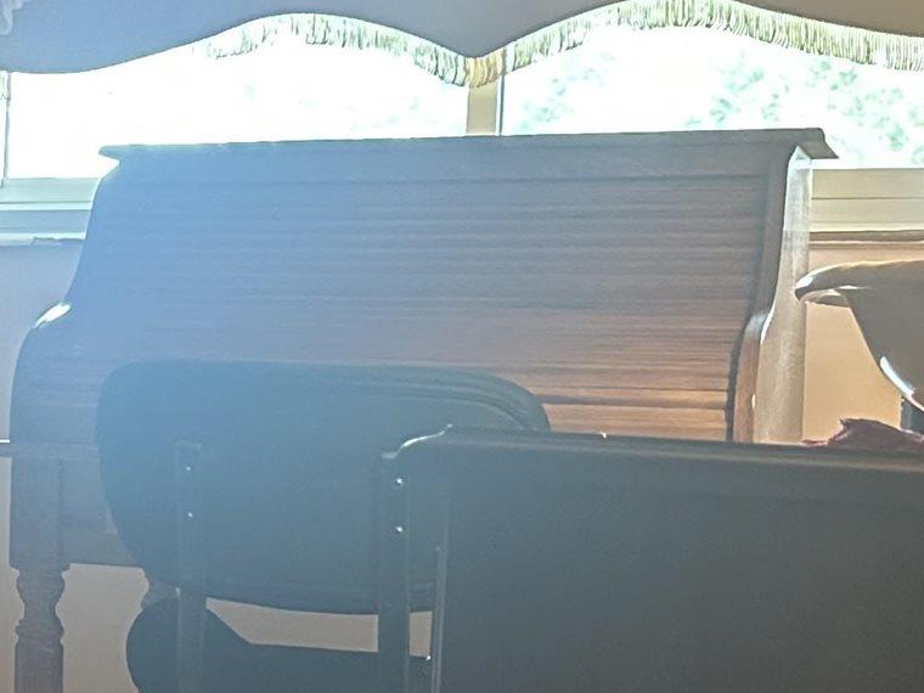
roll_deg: -2.1
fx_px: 2589
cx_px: -477
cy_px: 387
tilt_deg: -0.2
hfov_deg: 18.0
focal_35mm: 97
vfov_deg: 15.2
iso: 800
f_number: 1.78
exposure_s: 1/60
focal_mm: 6.86
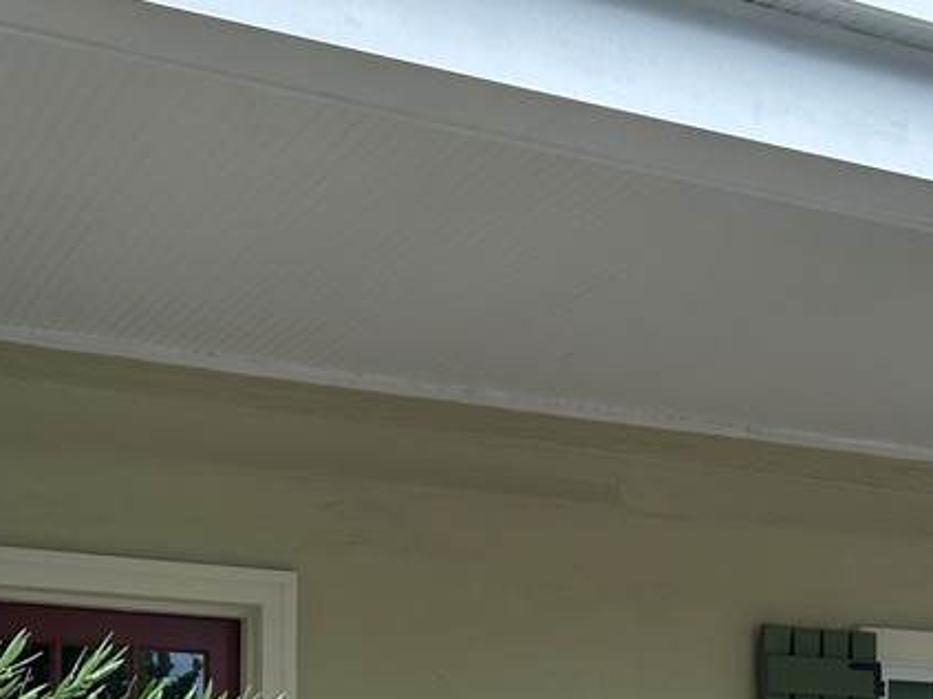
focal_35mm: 63
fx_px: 1698
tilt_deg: +1.4
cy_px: 811
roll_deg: -0.3
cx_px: 326
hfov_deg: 30.5
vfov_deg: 21.8
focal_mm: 5.7
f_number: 1.5
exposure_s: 1/265
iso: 40
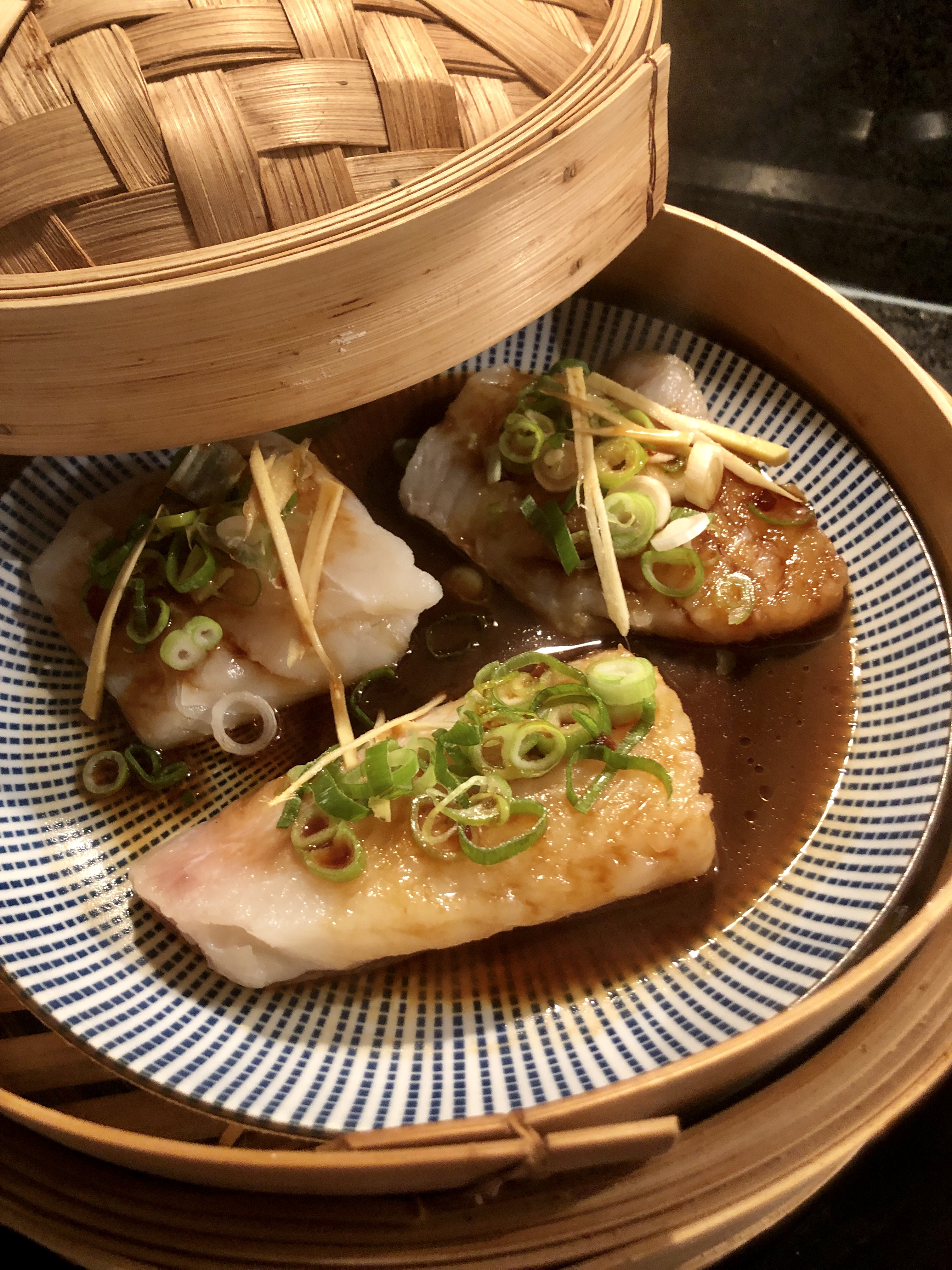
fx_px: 1027
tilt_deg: -54.1
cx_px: 476
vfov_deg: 63.4
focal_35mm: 28
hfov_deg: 49.7
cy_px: 635
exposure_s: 1/11
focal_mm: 3.99
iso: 100
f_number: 1.8
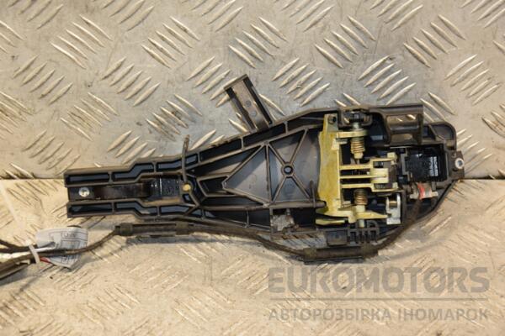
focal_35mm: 93
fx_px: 1304
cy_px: 168
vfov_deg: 14.7
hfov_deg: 21.9
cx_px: 252
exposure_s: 1/100
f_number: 5.3
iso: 800
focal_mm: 62
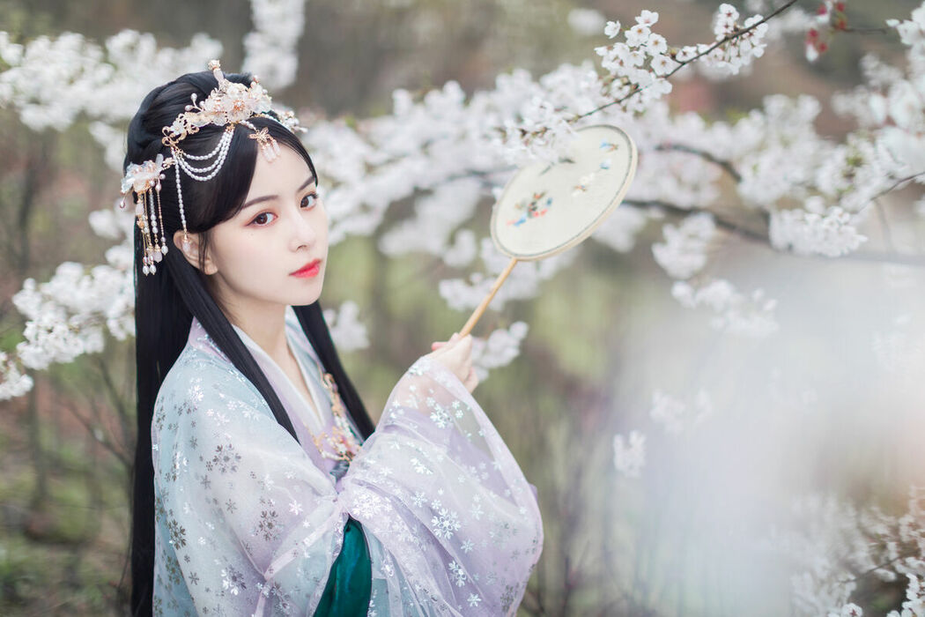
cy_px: 308
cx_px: 462
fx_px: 1259
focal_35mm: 49
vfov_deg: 27.5
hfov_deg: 40.3
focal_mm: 50
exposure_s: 1/1250
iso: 200
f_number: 1.4
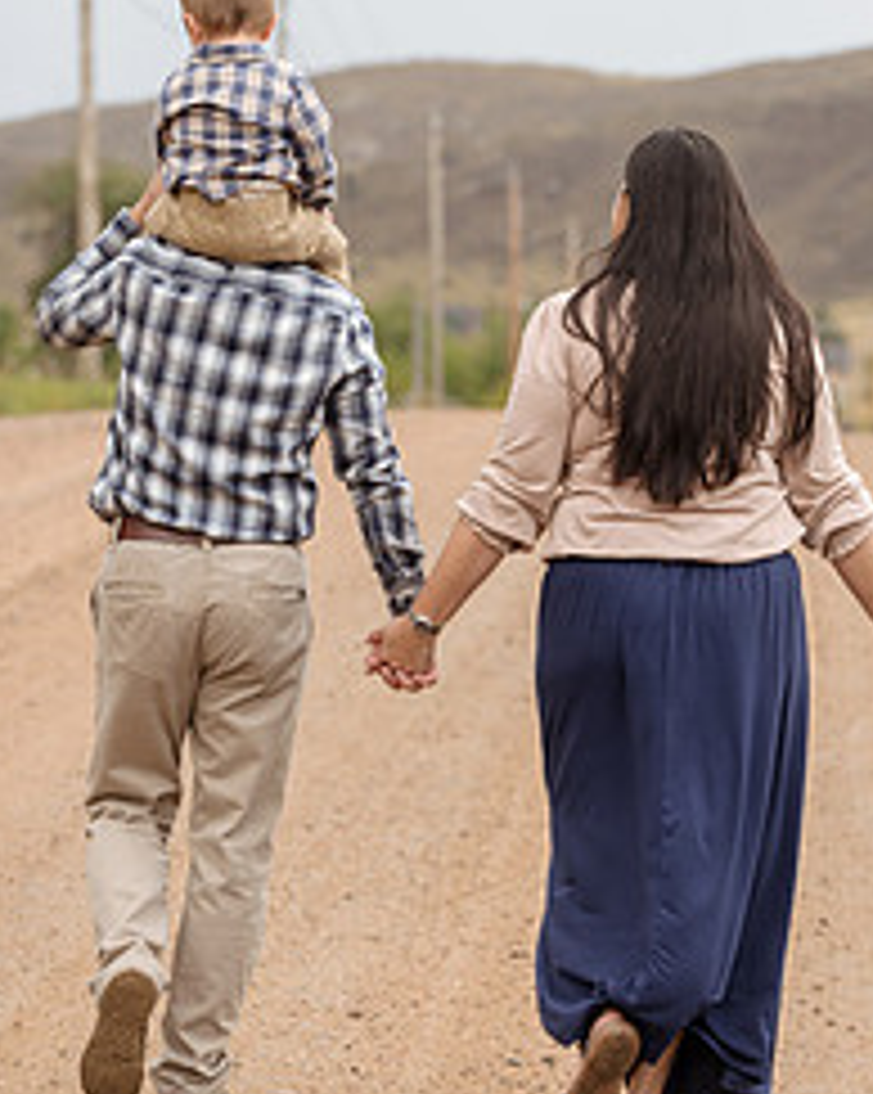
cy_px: 738
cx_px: 580
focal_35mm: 261
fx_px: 8440
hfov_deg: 5.9
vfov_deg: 7.4
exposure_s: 1/125
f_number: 7.1
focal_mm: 150
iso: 200
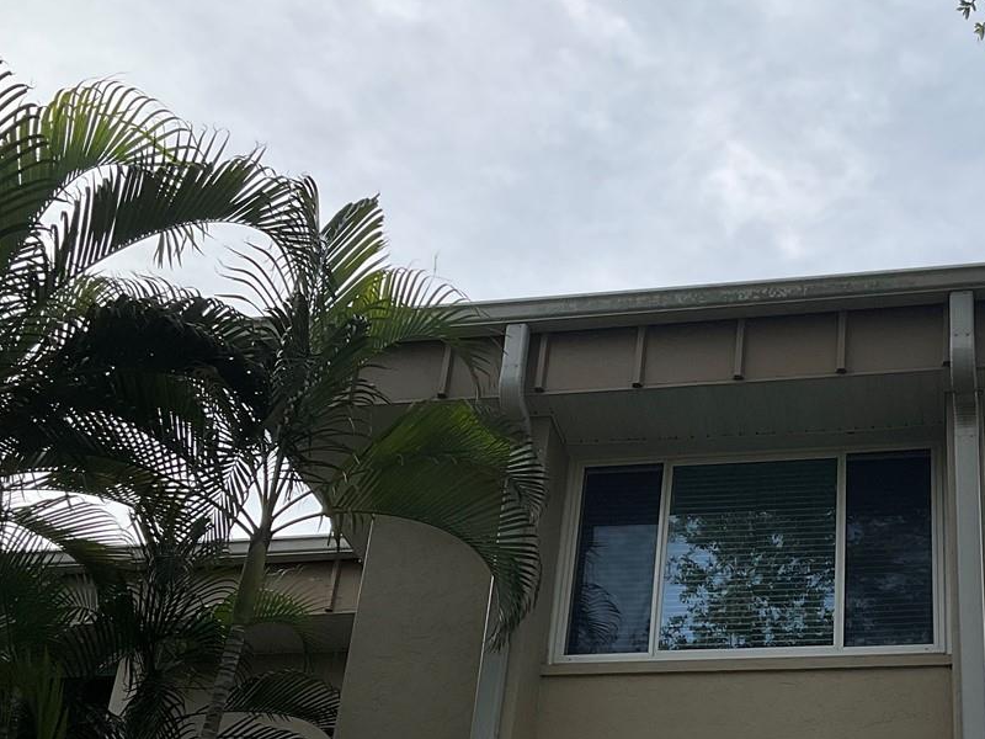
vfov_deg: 24.9
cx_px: 707
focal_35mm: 58
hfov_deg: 32.8
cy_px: 574
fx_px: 1650
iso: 16
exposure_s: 1/1144
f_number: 1.8
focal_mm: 3
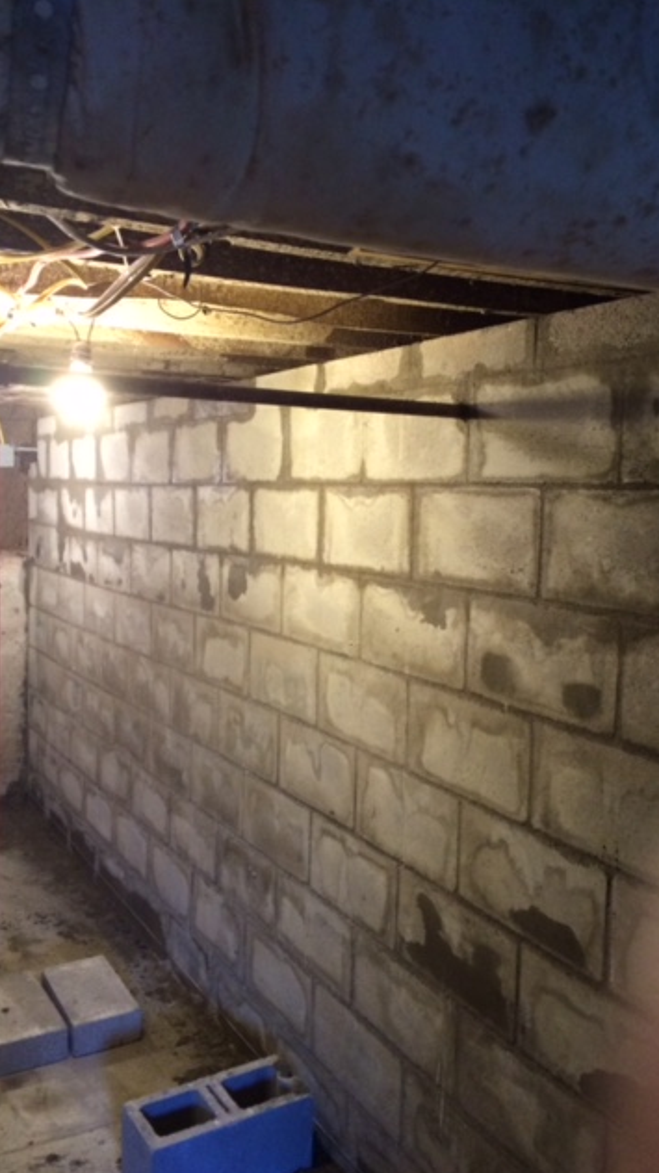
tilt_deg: -3.8
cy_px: 588
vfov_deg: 61.0
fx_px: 995
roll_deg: -1.4
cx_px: 382
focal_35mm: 32
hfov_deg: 36.6
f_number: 2.2
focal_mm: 4.15
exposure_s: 1/30
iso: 200
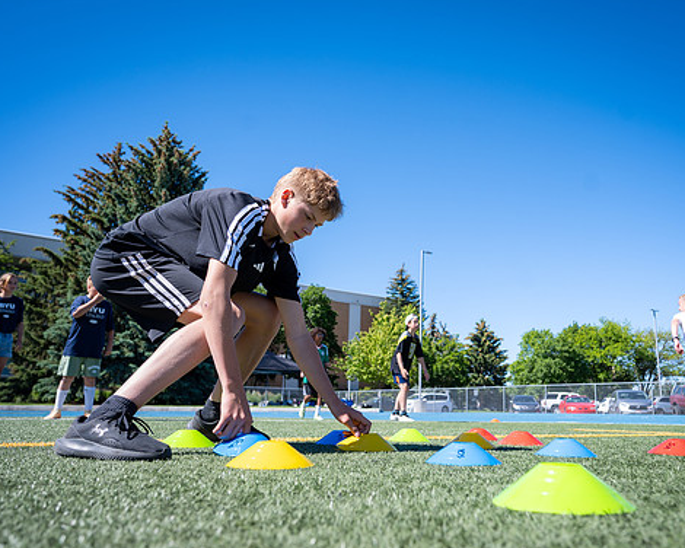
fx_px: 588
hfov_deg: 60.1
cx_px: 401
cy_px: 271
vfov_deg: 50.0
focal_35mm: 29
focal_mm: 23
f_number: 4
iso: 100
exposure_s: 1/640
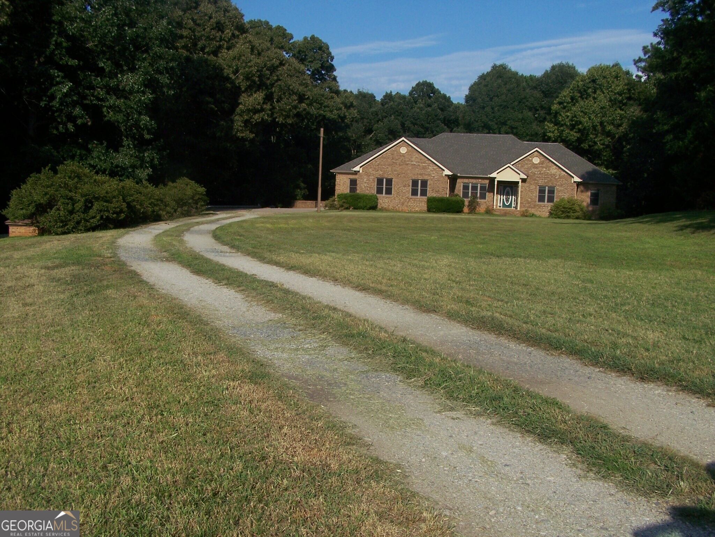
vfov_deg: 37.7
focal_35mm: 38
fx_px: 785
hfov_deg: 49.0
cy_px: 268
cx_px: 358
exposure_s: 1/500
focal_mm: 6.3
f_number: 5.6
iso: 80
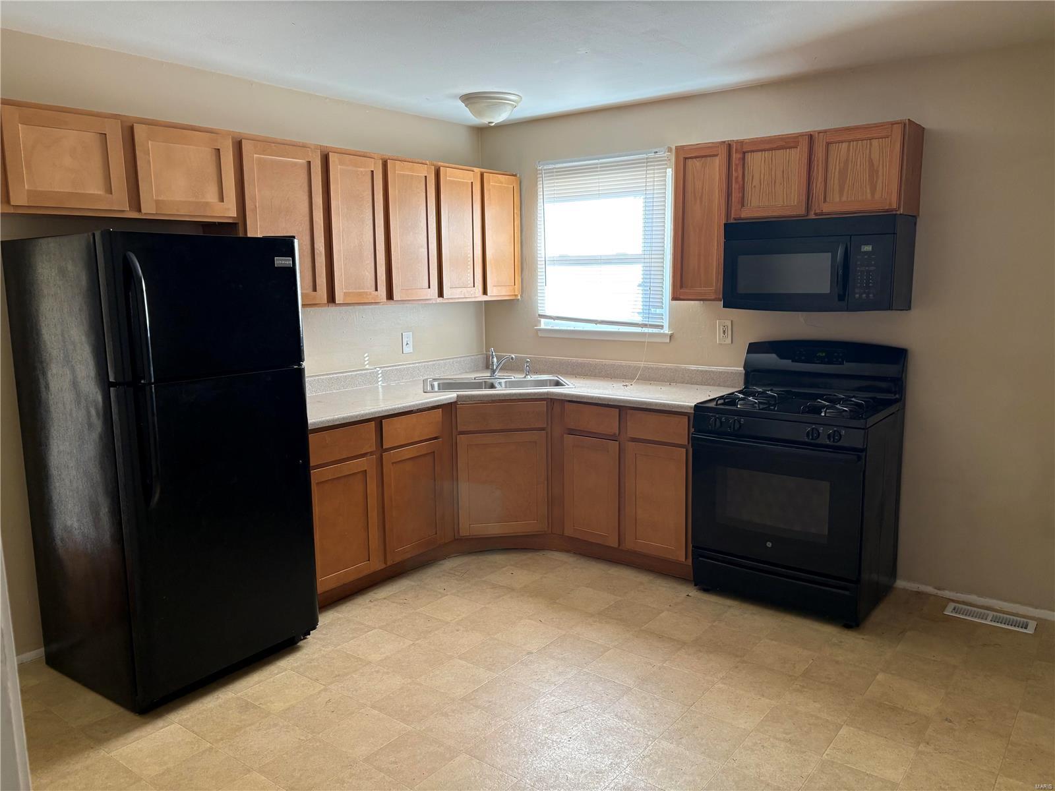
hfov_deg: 67.3
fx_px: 792
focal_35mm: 26
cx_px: 528
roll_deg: +0.8
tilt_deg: -8.5
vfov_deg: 53.1
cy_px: 396
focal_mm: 5.96
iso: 125
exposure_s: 1/60
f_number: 1.6
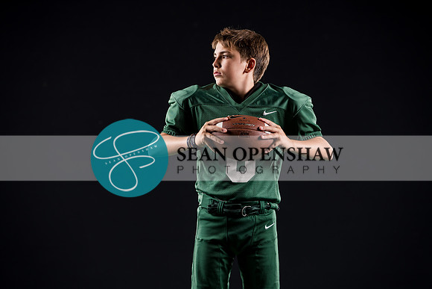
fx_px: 1440
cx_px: 216
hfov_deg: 17.1
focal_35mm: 120
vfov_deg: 11.4
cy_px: 144
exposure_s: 1/125
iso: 200
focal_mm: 120
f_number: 3.5
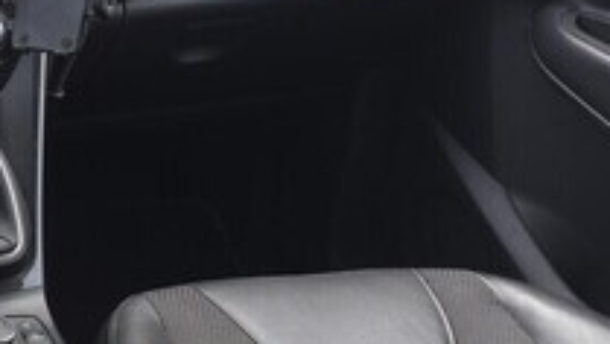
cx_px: -163
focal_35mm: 66
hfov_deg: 27.2
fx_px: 1068
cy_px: 51
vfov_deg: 18.1
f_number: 1.65
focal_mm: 6.14
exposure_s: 1/99.9
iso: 250
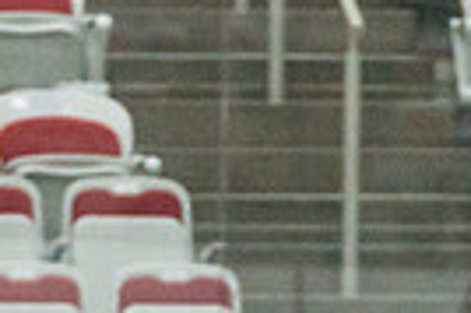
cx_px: 111
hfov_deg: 2.7
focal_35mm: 753
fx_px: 9840
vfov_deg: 1.8
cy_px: 908
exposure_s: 1/1250
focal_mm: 121
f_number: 2.8
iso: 3200
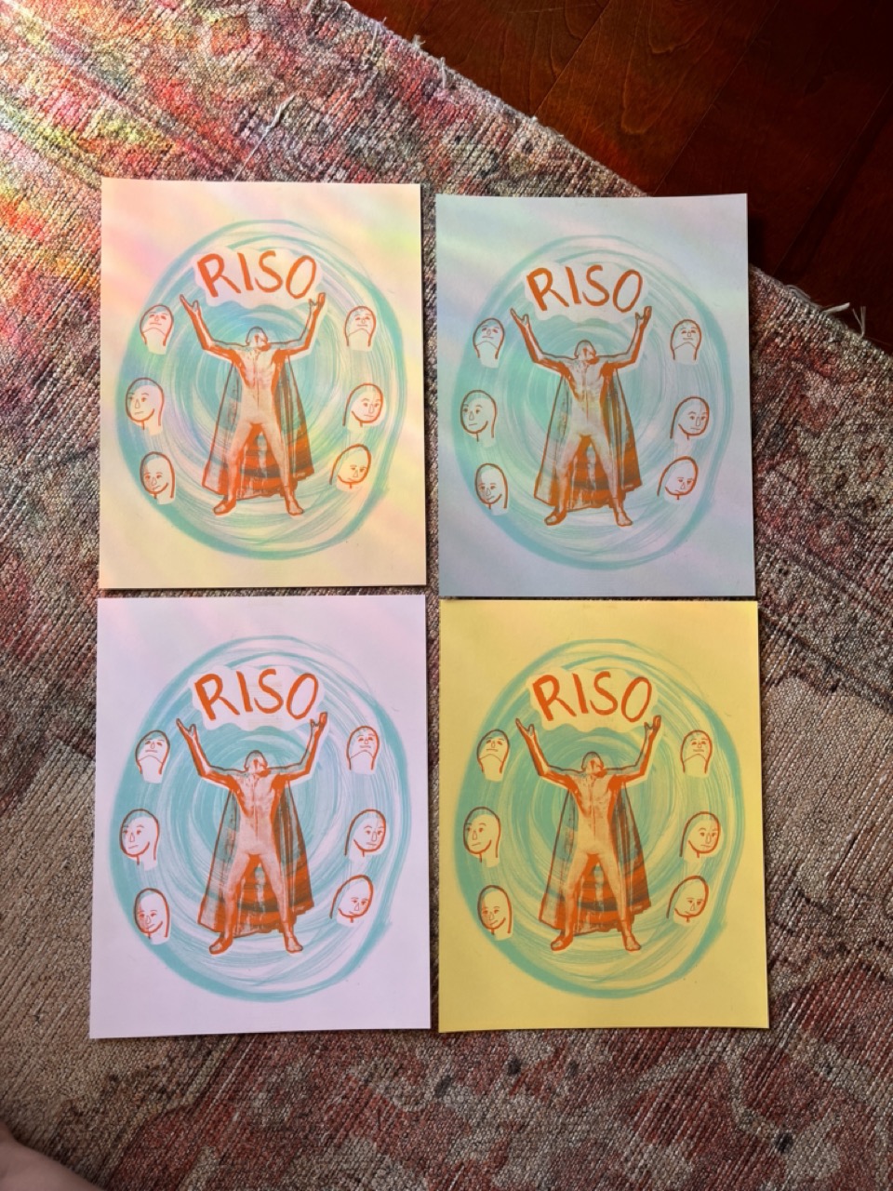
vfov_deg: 67.3
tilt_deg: -84.8
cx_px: 446
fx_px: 894
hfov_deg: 53.1
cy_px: 596
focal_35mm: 26
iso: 40
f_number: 1.6
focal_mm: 5.1
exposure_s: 1/187
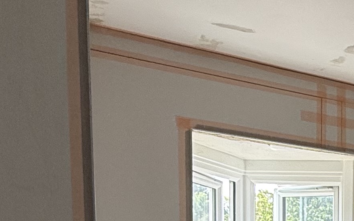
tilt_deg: -5.5
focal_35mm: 68
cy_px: 336
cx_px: 521
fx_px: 656
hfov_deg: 24.2
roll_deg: -2.6
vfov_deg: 17.2
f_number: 2.2
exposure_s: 1/127
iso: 64
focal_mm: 2.22
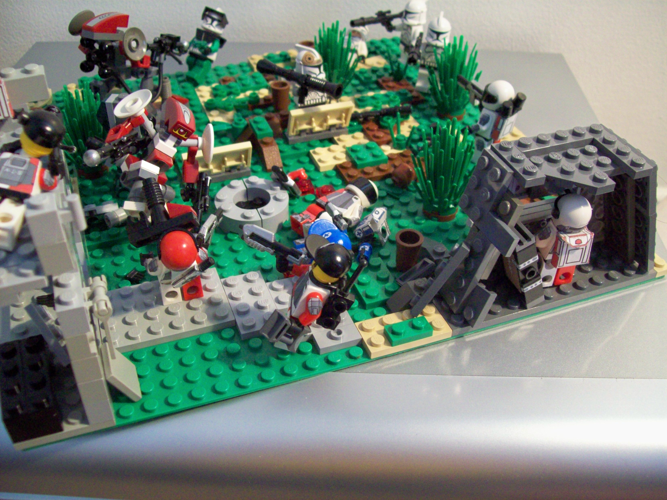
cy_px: 250
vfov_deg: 39.7
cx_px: 334
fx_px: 694
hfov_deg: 51.4
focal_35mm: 36
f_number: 2.7
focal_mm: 6
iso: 200
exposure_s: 1/8
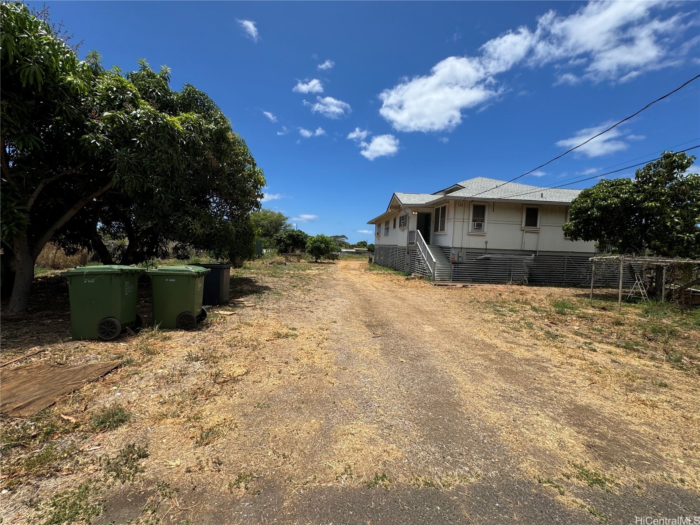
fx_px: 283
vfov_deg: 85.7
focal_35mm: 14
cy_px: 262
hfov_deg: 102.1
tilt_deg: -3.9
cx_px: 350
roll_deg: -2.5
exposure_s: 1/2494
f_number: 2.2
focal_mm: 2.22
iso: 50
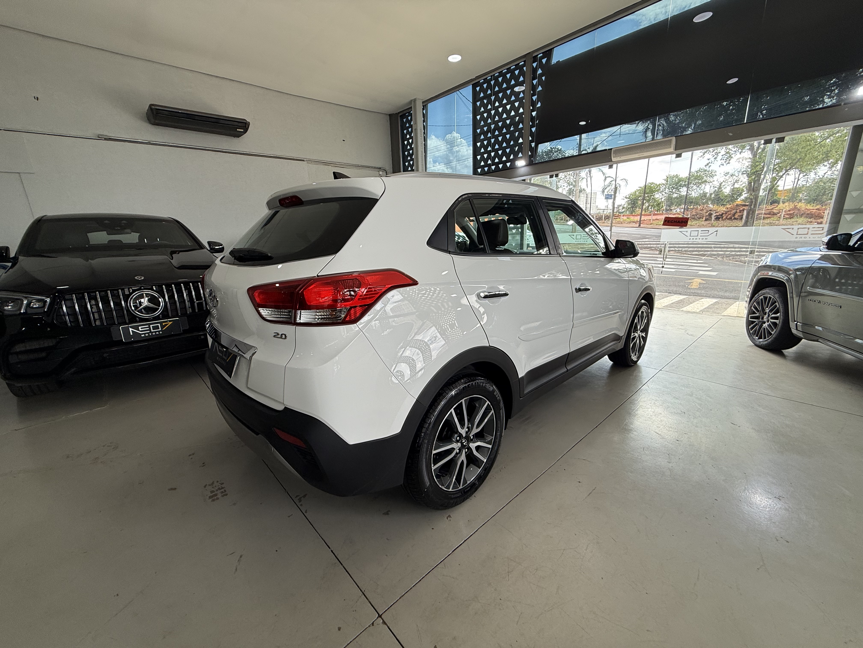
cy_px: 324
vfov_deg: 85.7
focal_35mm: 14
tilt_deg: -14.0
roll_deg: +2.1
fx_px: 349
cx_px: 432
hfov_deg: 102.1
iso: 50
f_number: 2.2
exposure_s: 1/120
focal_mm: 2.22
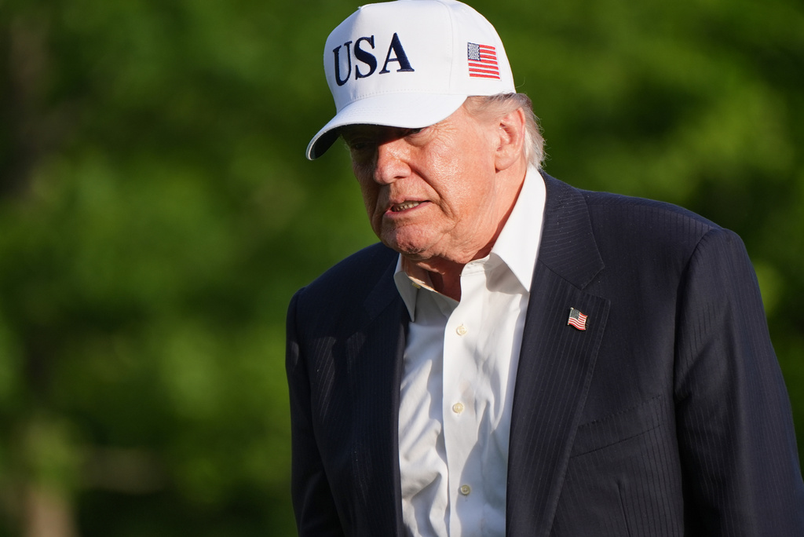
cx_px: 402
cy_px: 268
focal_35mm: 600
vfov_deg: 2.3
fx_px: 13407
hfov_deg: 3.4
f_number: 5.6
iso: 400
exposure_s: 1/1000
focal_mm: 400
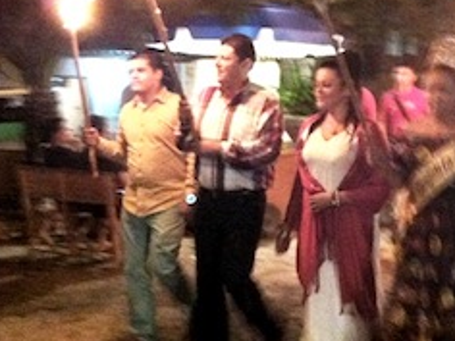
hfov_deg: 26.2
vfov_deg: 19.8
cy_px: 116
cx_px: 283
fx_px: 973
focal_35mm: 74
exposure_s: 1/15
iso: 1000
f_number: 2.8
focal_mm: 3.85
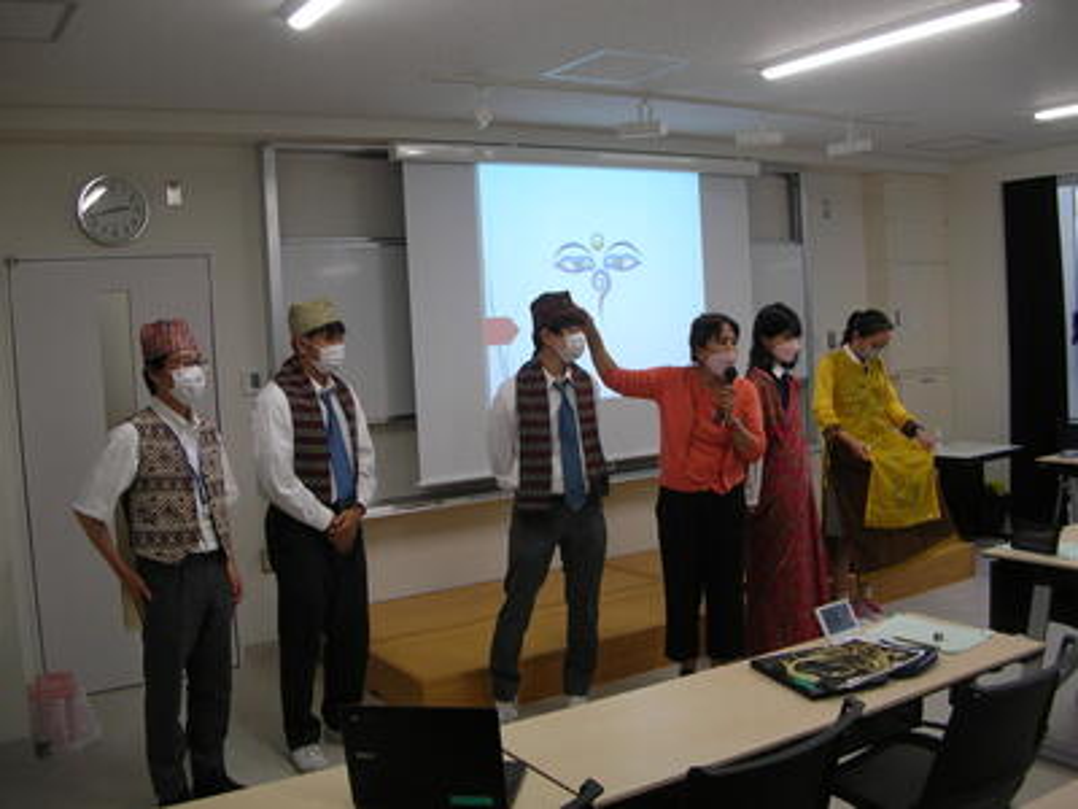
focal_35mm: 35
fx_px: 1090
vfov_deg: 40.7
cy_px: 404
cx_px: 539
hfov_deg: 52.6
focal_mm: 5.8
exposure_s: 1/38.8
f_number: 2.8
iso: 50
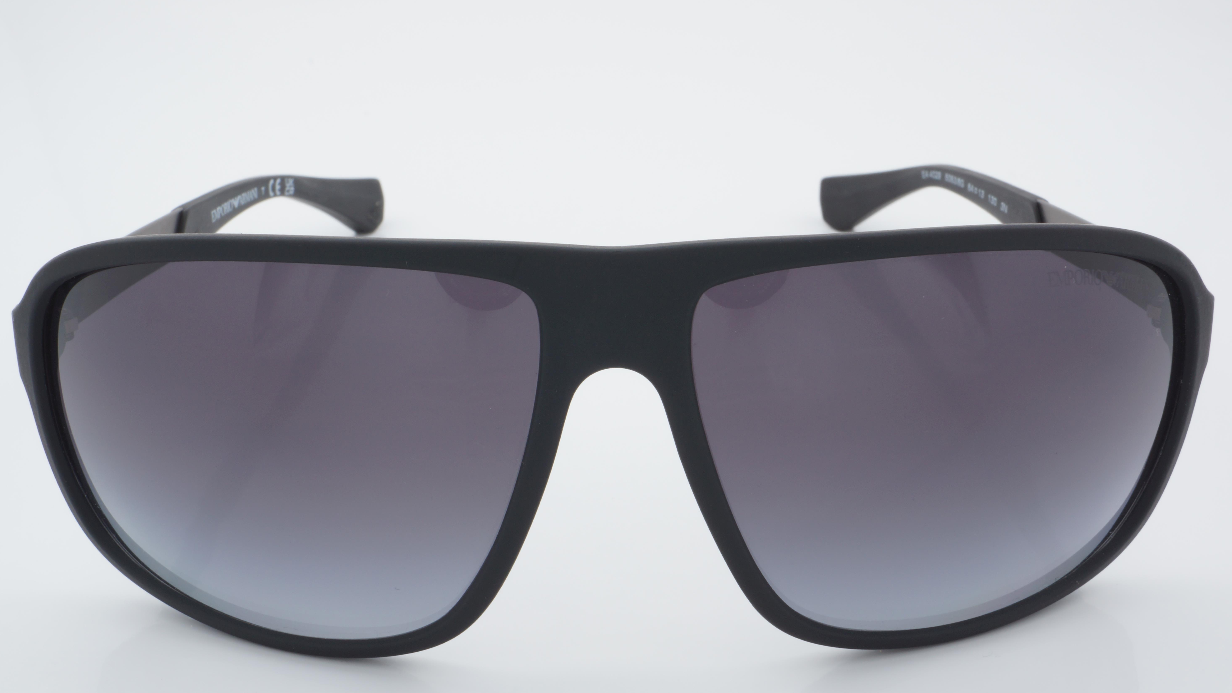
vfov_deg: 24.9
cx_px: 618
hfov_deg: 42.9
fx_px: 1568
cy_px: 386
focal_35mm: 48
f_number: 29
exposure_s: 1/4
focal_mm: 30
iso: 100
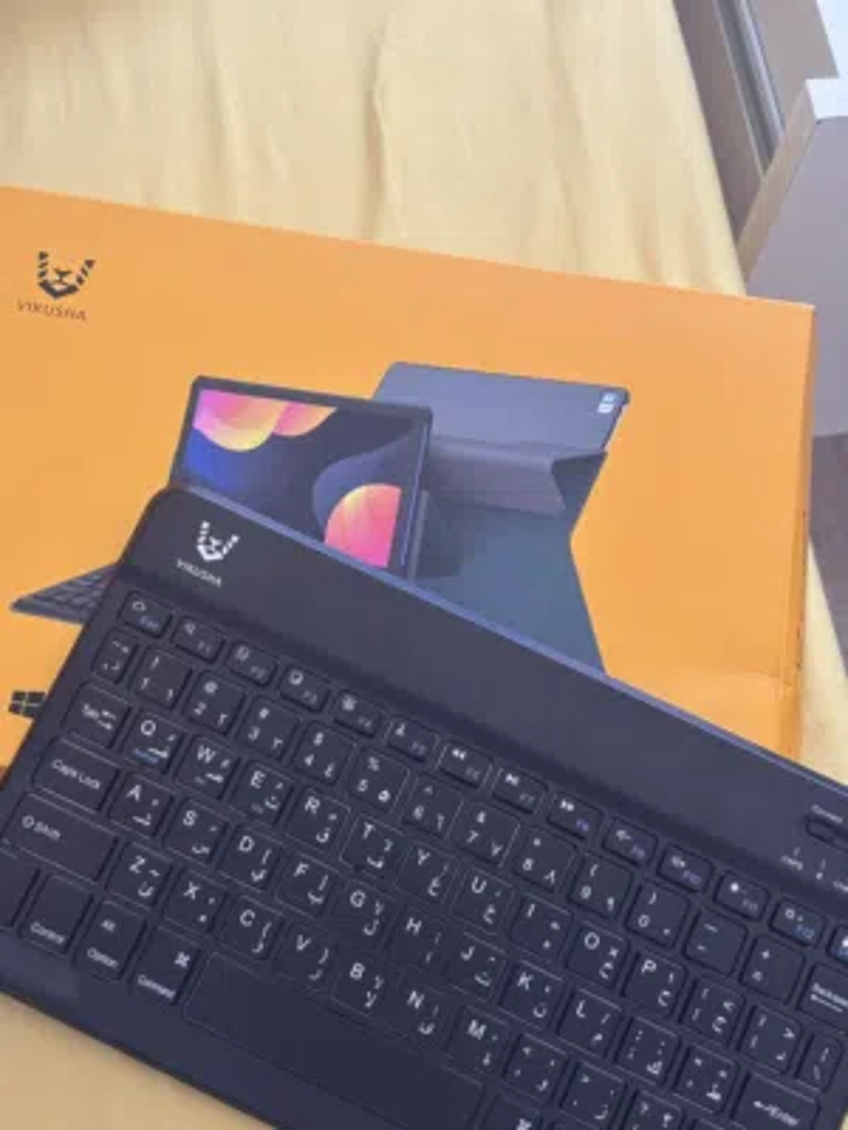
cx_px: 424
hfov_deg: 28.0
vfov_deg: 36.8
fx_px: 1698
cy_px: 565
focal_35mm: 52
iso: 160
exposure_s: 1/40
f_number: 1.6
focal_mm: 5.96
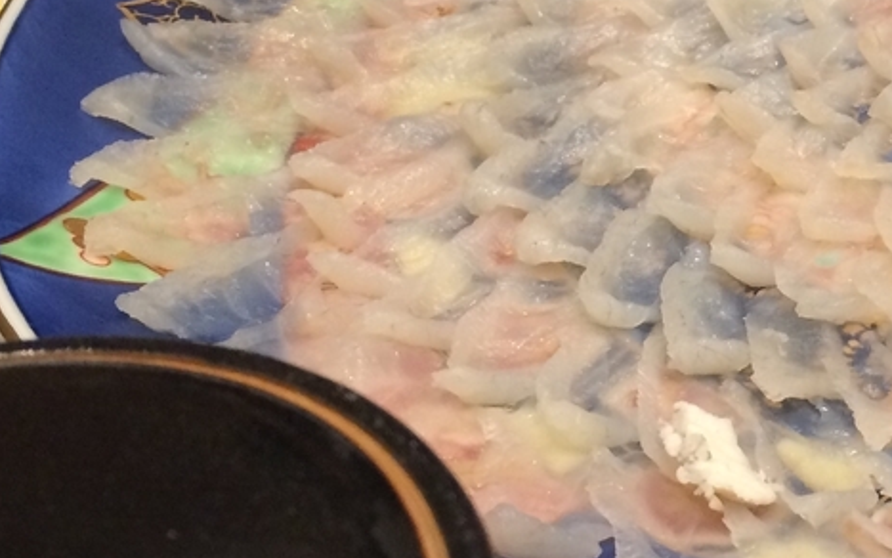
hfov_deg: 24.6
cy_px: 140
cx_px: 949
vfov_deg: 16.4
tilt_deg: -32.5
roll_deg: +4.7
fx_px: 1921
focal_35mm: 79
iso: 160
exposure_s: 1/30
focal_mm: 4.15
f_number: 2.2
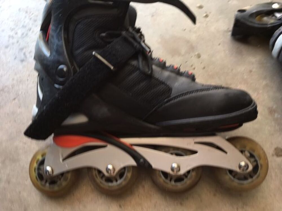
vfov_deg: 48.2
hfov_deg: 61.7
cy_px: 106
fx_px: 236
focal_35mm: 29
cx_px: 141
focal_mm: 4.15
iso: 32
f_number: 2.2
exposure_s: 1/50
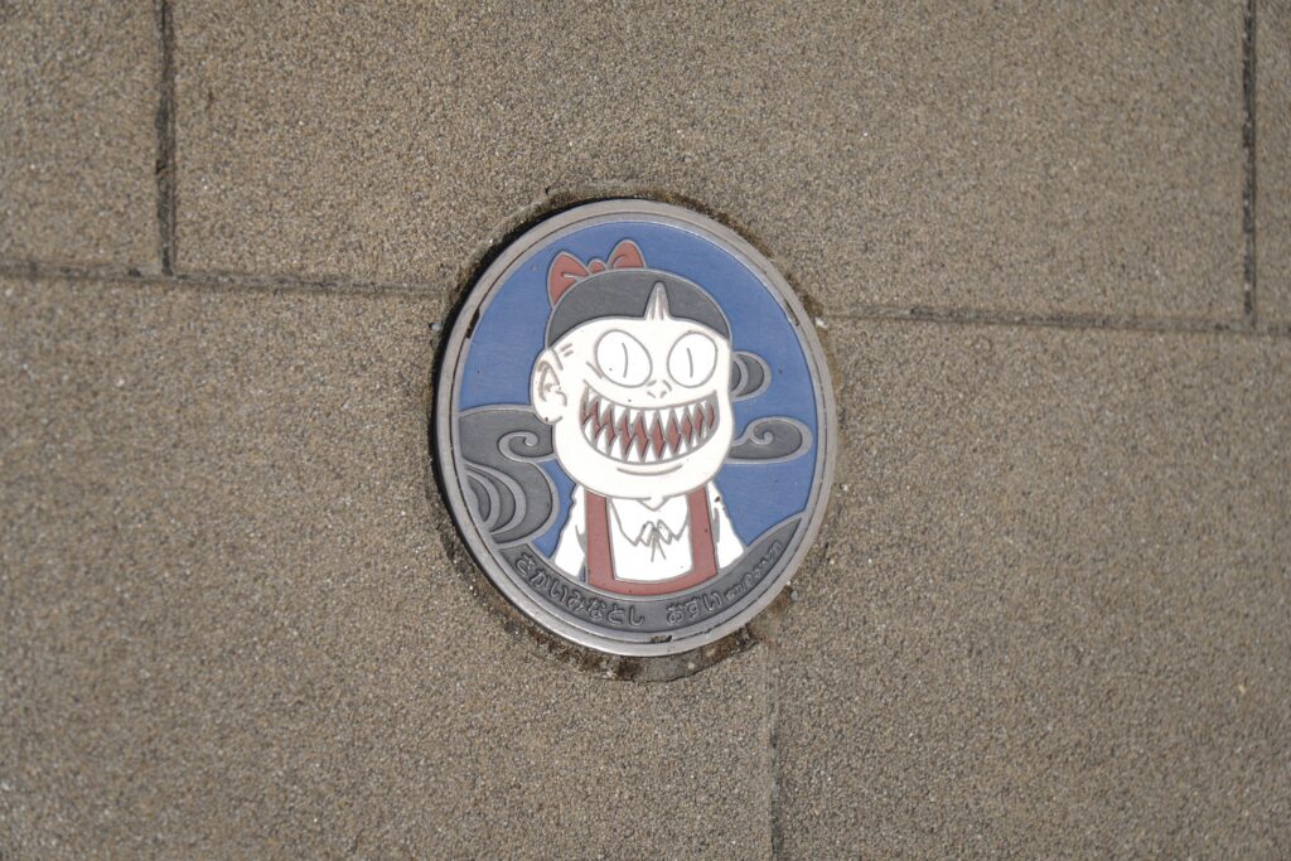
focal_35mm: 72
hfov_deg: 28.1
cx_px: 646
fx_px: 2582
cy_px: 430
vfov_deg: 18.9
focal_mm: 48
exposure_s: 1/1250
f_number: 2.8
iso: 100
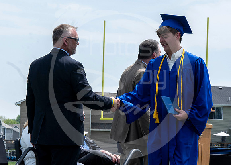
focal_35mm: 181
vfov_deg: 8.0
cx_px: 86
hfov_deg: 11.1
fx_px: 1185
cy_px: 59
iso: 200
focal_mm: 80
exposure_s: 1/250
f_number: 13
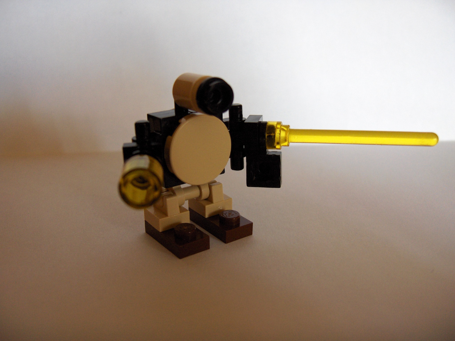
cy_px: 170
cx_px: 228
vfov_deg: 36.8
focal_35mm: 39
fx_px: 513
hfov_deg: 47.9
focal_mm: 8
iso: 200
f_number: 2.8
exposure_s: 1/41.9
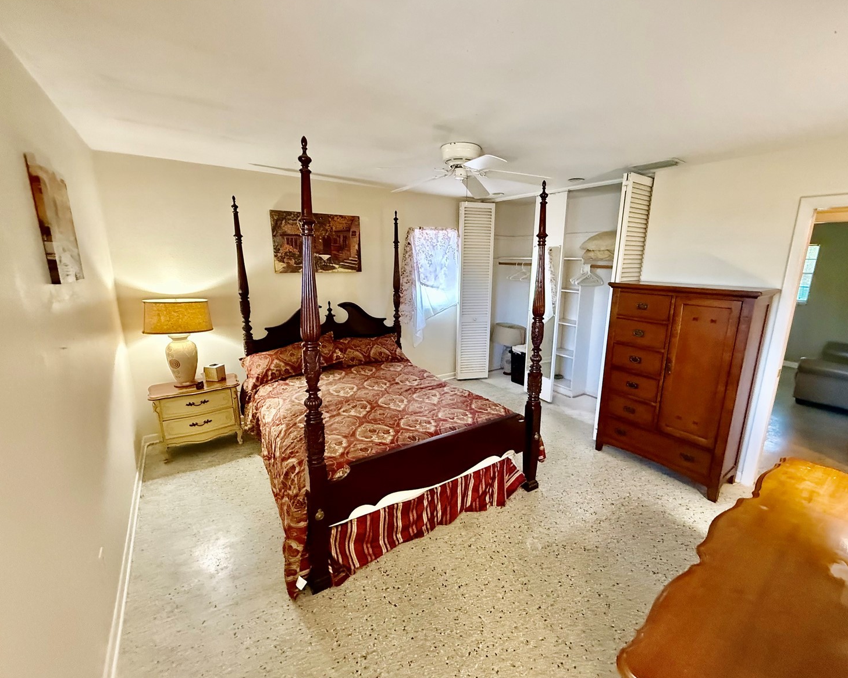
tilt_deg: -11.9
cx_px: 454
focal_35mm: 15
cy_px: 343
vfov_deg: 84.0
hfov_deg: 96.6
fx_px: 376
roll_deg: -1.4
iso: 1000
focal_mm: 2.22
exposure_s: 1/60
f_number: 2.2
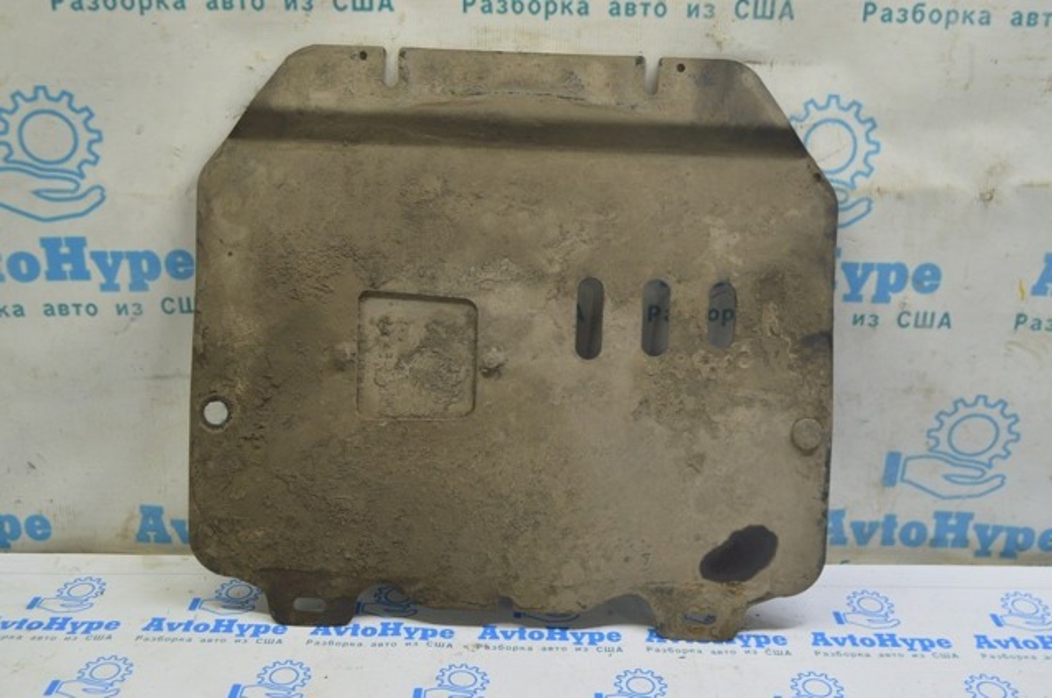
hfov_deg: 51.3
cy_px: 349
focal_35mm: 38
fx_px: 1094
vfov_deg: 35.4
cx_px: 526
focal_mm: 25
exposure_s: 1/20
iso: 400
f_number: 5.6
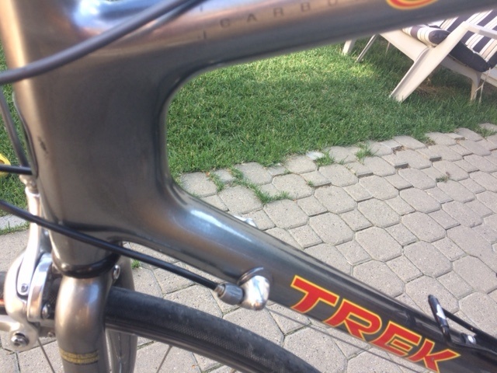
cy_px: 186
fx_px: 416
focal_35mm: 29
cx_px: 248
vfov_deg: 48.2
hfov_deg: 61.7
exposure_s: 1/120
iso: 40
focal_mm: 4.15
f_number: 2.2
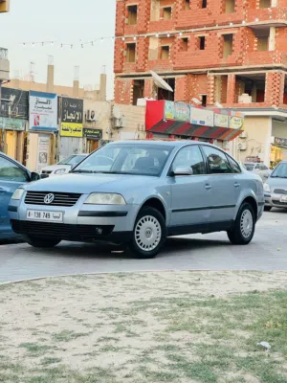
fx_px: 851
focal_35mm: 77
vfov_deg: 25.3
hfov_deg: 19.1
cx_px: 144
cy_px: 192
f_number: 2.8
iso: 320
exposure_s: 1/100
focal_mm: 9
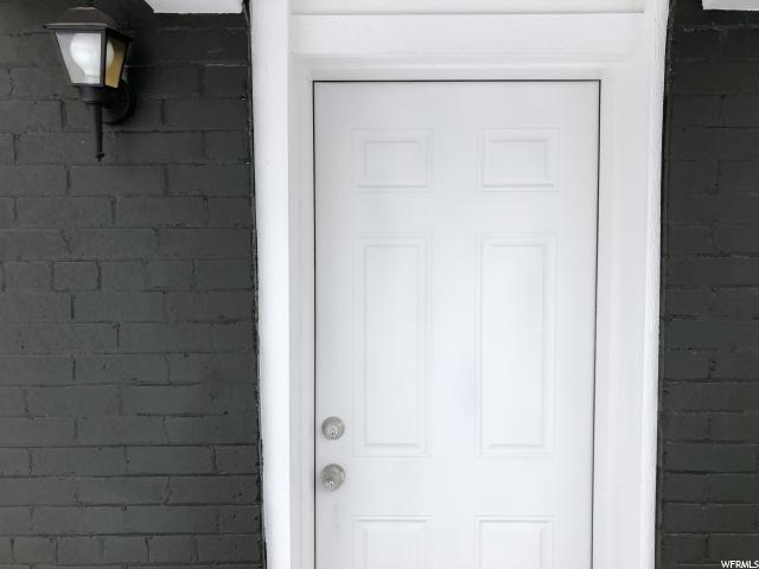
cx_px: 380
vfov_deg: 49.7
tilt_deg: -3.7
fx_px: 614
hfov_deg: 63.4
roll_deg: -0.1
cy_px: 284
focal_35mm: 28
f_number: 1.8
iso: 20
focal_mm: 4
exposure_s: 1/774
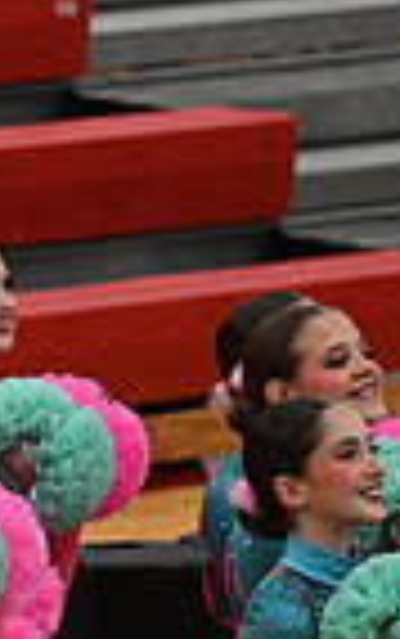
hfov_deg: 1.6
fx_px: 14483
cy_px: 637
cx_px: -818
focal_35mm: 832
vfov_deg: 2.5
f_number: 4
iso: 4000
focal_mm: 200
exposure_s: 1/400
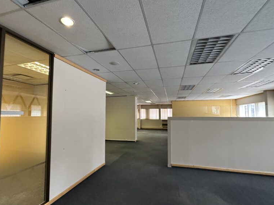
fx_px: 150
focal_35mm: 19
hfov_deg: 84.5
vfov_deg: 68.7
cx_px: 126
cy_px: 105
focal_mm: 2.22
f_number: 2.2
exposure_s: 1/50
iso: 200
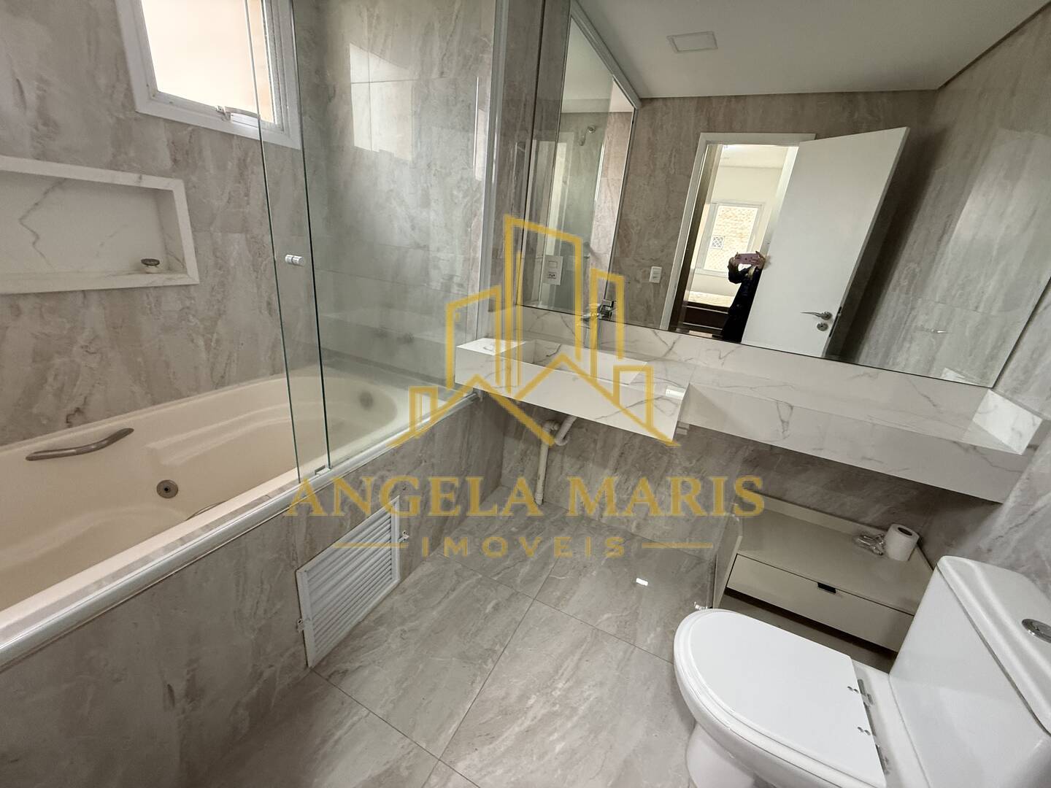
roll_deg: -5.9
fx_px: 425
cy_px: 394
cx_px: 526
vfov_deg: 85.7
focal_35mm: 14
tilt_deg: -21.4
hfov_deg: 102.1
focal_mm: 2.22
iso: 400
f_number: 2.2
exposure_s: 1/60
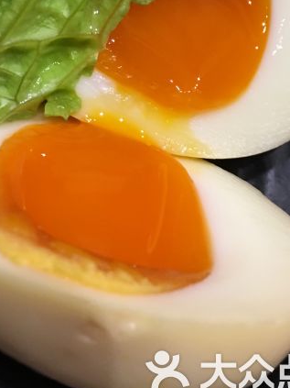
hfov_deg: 30.2
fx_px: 536
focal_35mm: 48
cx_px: 135
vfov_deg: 38.7
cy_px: 99
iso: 80
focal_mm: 4.15
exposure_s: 1/10
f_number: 2.2
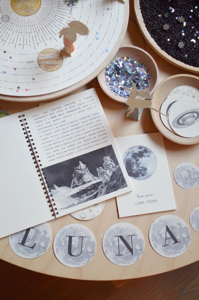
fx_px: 437
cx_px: 100
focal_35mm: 52
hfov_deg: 25.6
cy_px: 150
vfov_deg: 37.9
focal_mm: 35
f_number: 1.8
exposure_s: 1/100
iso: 320
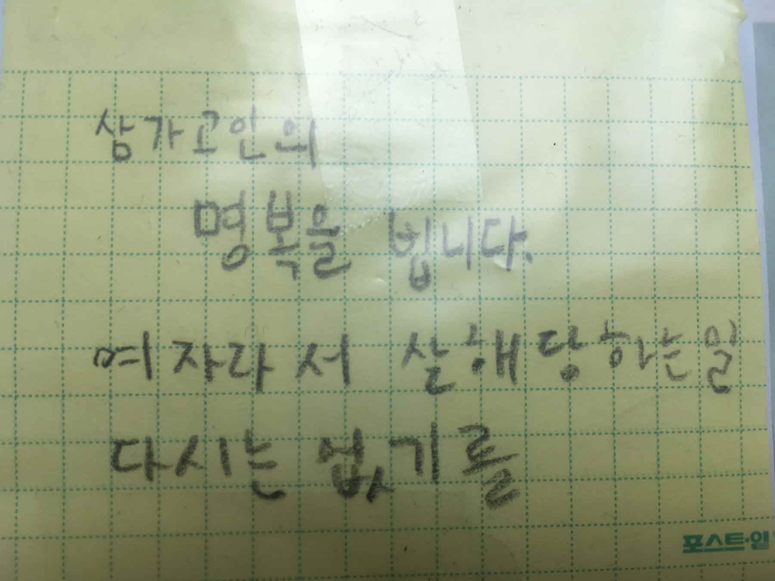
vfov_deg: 48.2
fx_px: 649
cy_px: 290
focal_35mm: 29
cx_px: 388
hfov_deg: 61.7
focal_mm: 4.15
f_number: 2.2
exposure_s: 1/60
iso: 25
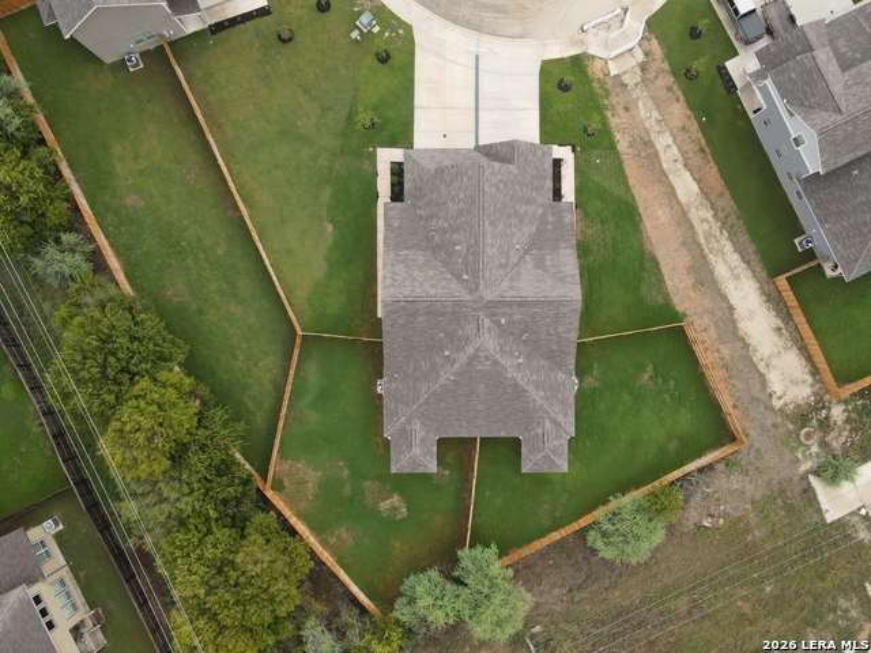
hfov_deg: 71.6
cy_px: 326
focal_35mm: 24
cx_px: 436
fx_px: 604
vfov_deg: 56.8
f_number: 2.8
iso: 100
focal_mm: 4.5
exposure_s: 1/120
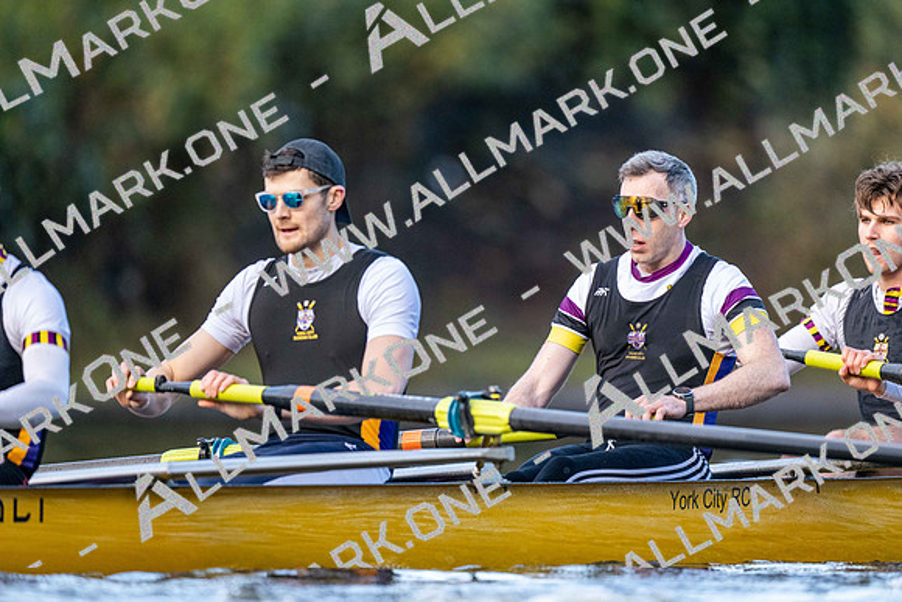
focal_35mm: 600
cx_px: 451
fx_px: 15036
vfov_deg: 2.3
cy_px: 301
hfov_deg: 3.4
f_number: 4
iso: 3200
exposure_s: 1/2500
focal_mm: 600
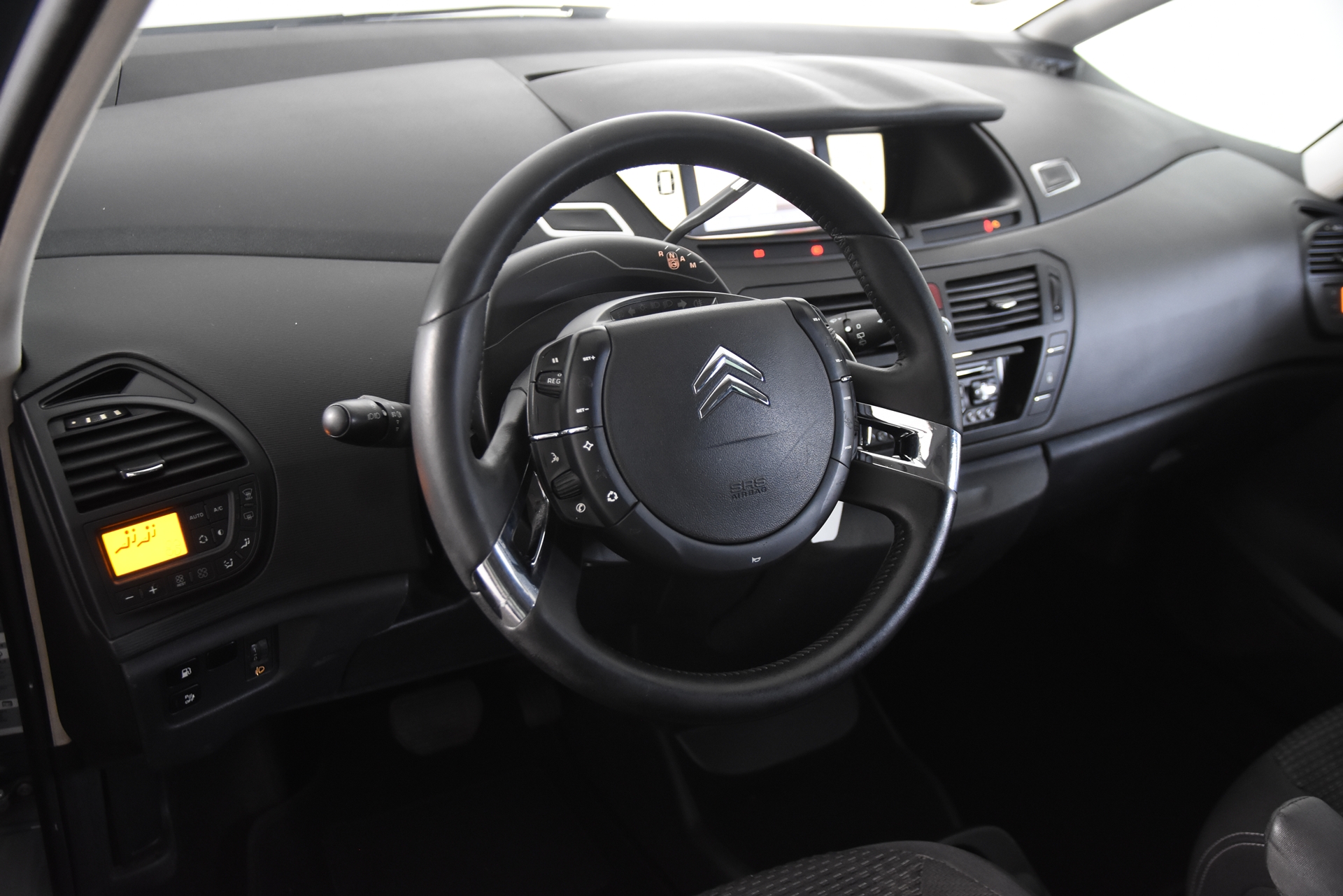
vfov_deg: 36.9
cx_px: 672
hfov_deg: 53.1
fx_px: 1343
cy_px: 448
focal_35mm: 36
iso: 1800
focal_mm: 24
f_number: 3
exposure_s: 1/40
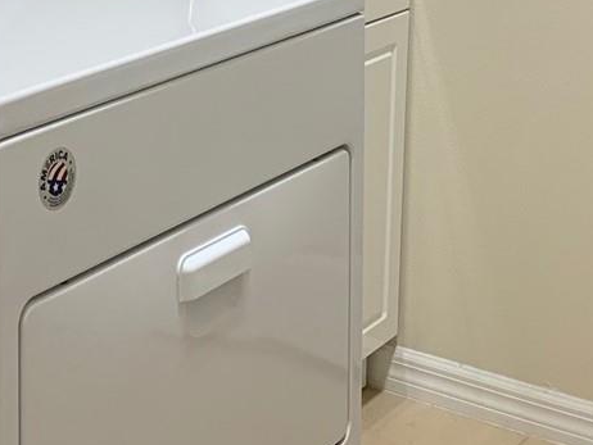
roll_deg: -0.6
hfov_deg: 21.1
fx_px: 1543
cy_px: -186
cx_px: 26
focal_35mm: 90
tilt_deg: -5.0
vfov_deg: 15.4
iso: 80
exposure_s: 1/60
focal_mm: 4.25
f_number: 1.8
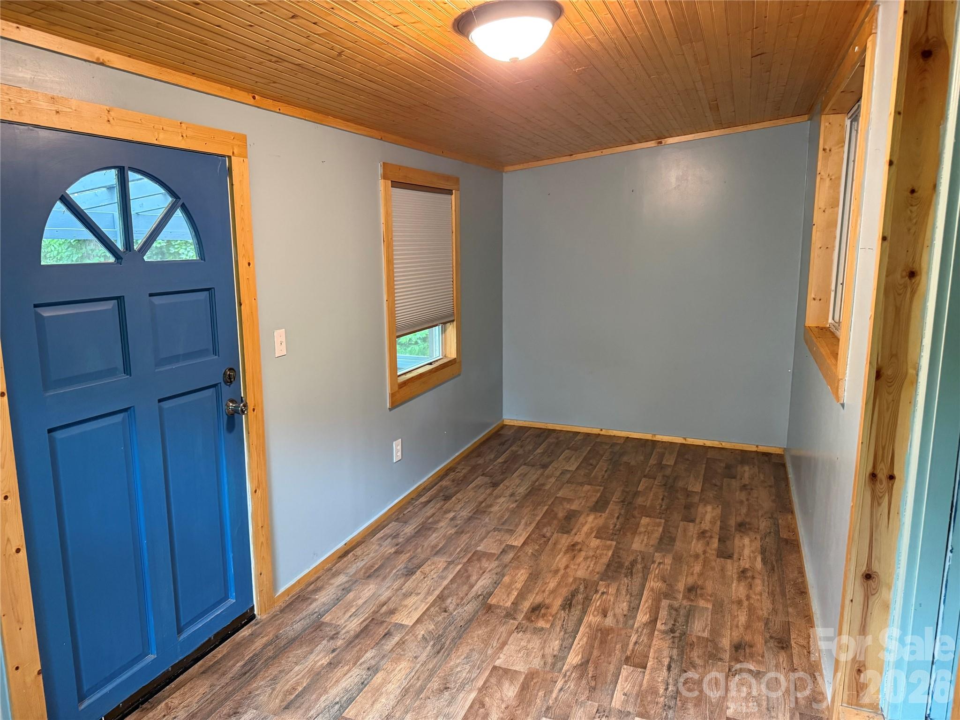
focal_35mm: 24
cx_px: 480
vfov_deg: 56.8
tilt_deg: -8.8
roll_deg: +0.5
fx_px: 666
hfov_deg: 71.6
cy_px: 360
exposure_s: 1/60
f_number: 1.78
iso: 500
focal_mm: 6.76
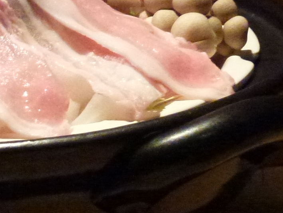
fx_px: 1447
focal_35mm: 177
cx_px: 13
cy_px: 18
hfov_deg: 11.1
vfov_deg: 8.4
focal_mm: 8.7
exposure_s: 1/25
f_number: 4.1
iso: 800
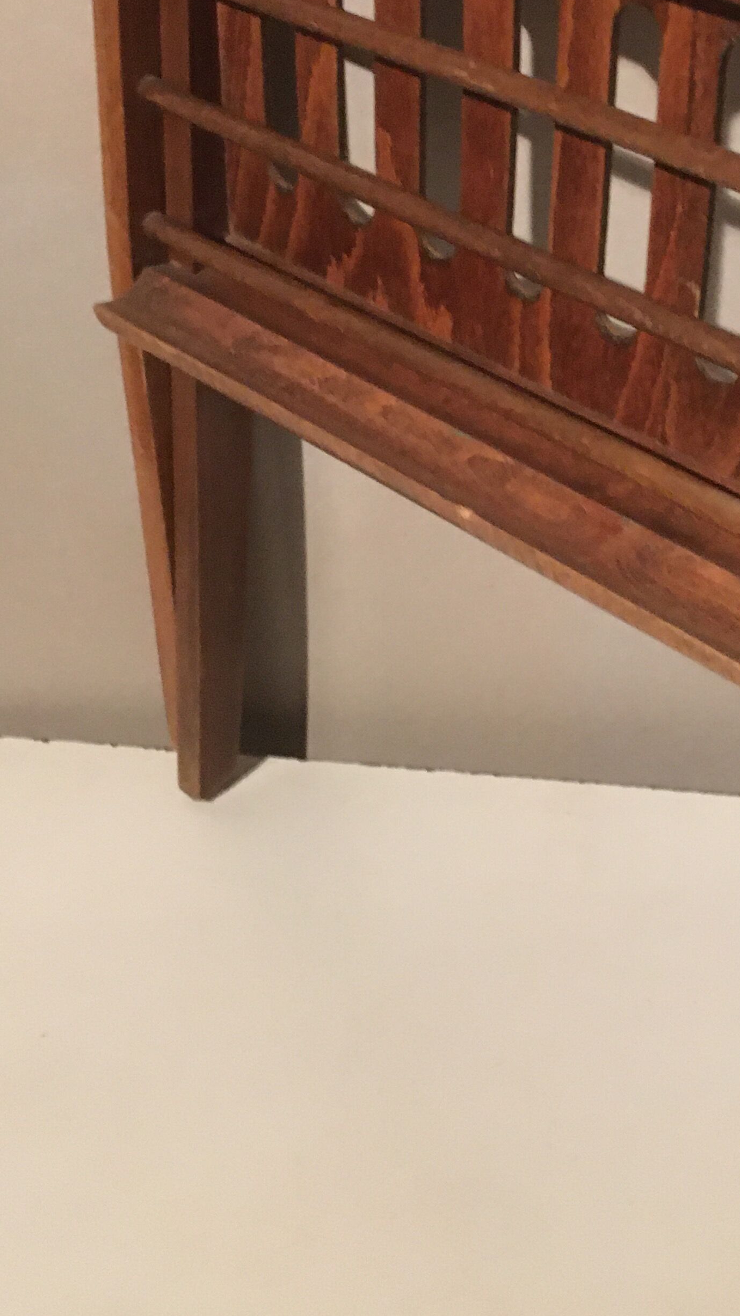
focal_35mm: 52
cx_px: 563
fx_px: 1814
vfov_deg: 39.1
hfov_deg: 22.8
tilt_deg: -36.3
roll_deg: +0.0
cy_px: 379
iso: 500
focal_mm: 4.15
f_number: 2.2
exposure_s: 1/17
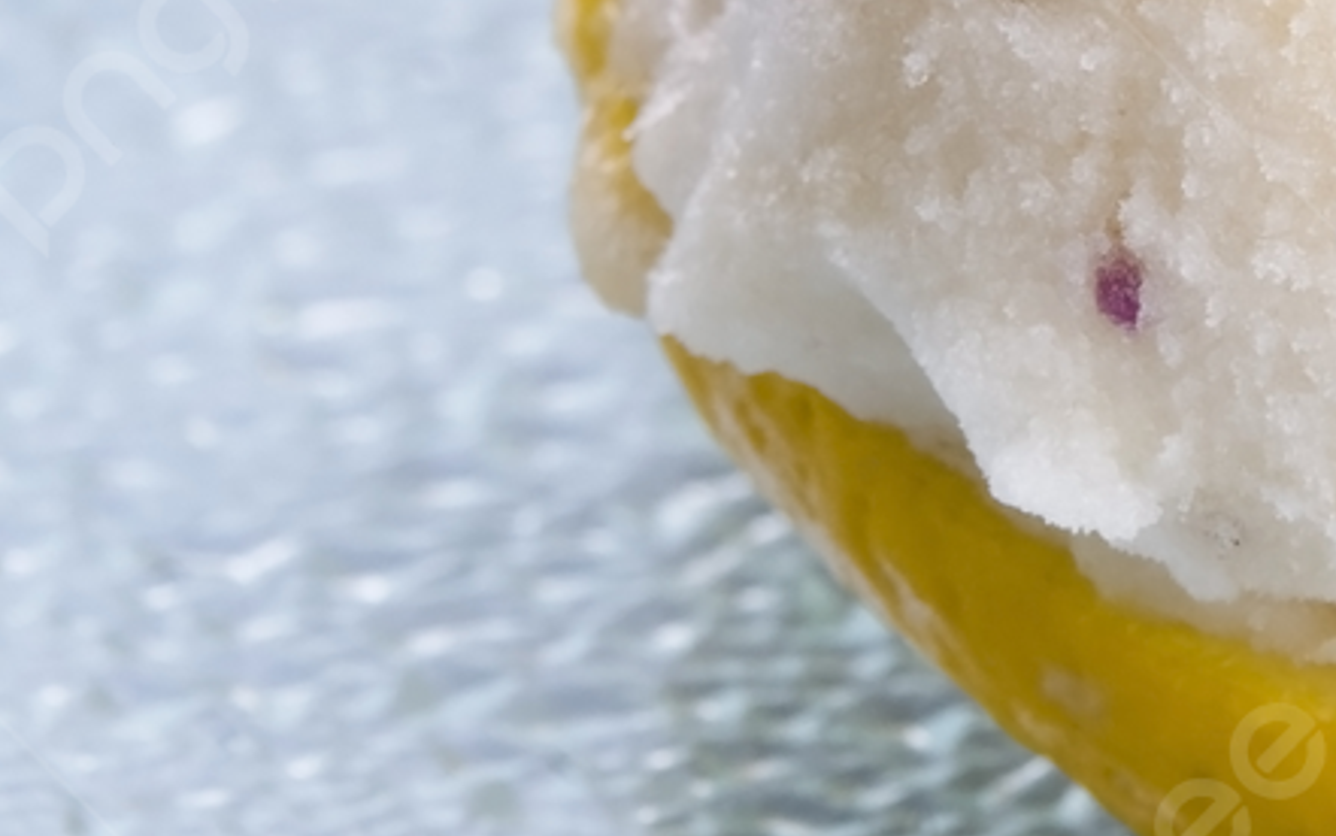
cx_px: 1572
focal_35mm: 291
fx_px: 10599
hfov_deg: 7.2
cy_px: -139
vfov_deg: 4.5
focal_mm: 70
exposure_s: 1/500
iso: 200
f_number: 11
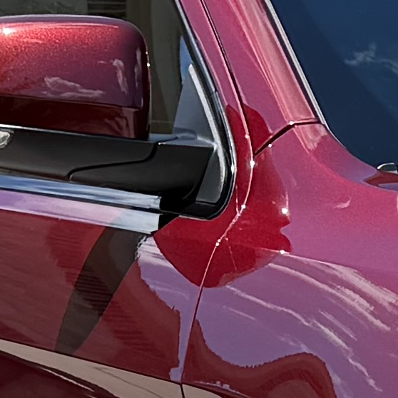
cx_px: 668
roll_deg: -0.9
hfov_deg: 7.8
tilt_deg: -8.1
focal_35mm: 217
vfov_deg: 7.8
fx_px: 2823
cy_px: 730
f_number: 1.78
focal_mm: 6.76
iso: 80
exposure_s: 1/4405
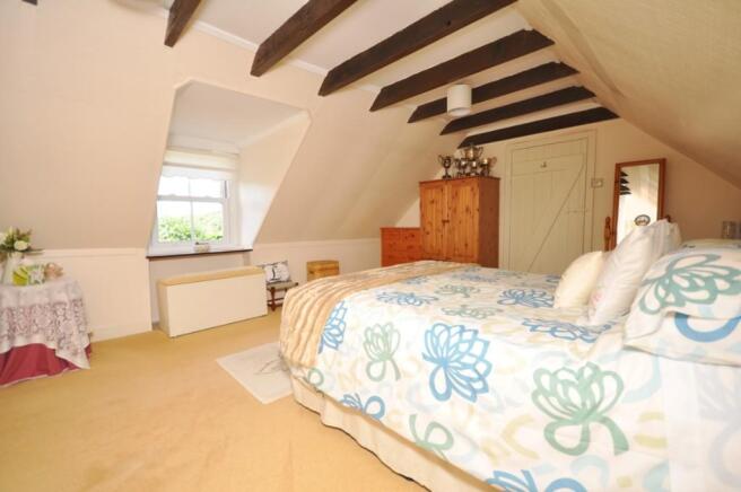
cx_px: 370
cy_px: 246
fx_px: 308
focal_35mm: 15
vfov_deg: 77.2
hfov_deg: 100.4
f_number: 4
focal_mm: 10
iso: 200
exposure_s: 1/60
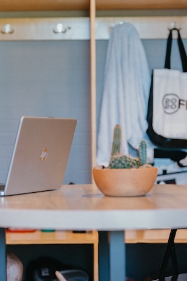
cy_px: 148
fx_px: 670
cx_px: 25
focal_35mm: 86
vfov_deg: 23.6
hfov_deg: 15.7
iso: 800
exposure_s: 1/250
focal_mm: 50
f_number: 1.6
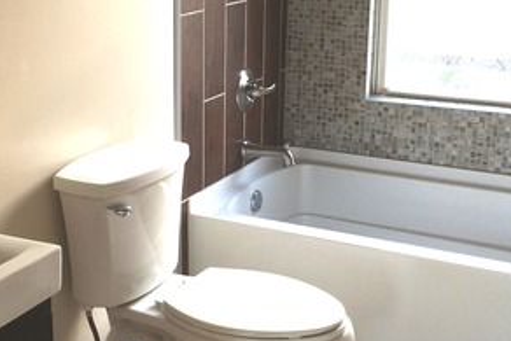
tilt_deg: -13.3
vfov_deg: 20.6
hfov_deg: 30.4
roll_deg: +0.3
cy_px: 136
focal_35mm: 66
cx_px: 191
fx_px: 937
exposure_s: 1/40
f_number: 2.2
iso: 32
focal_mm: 4.15
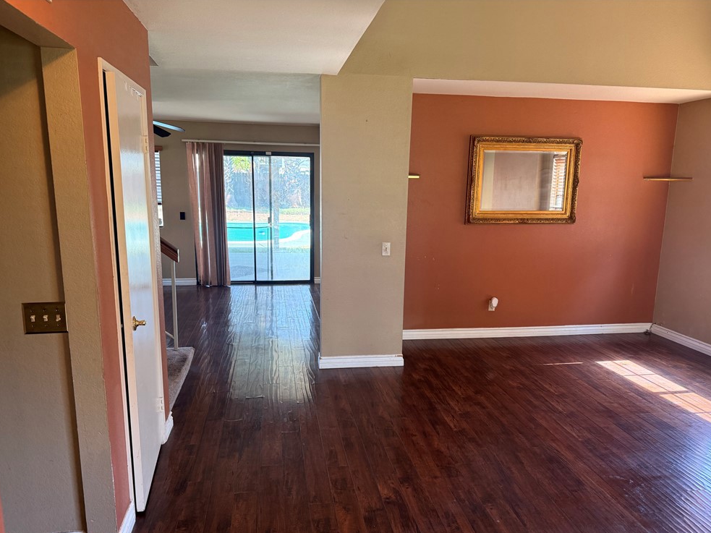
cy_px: 276
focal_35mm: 25
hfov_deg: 69.4
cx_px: 347
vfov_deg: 54.9
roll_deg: -1.2
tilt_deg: -11.0
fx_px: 513
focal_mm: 6.76
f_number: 1.78
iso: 200
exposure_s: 1/151
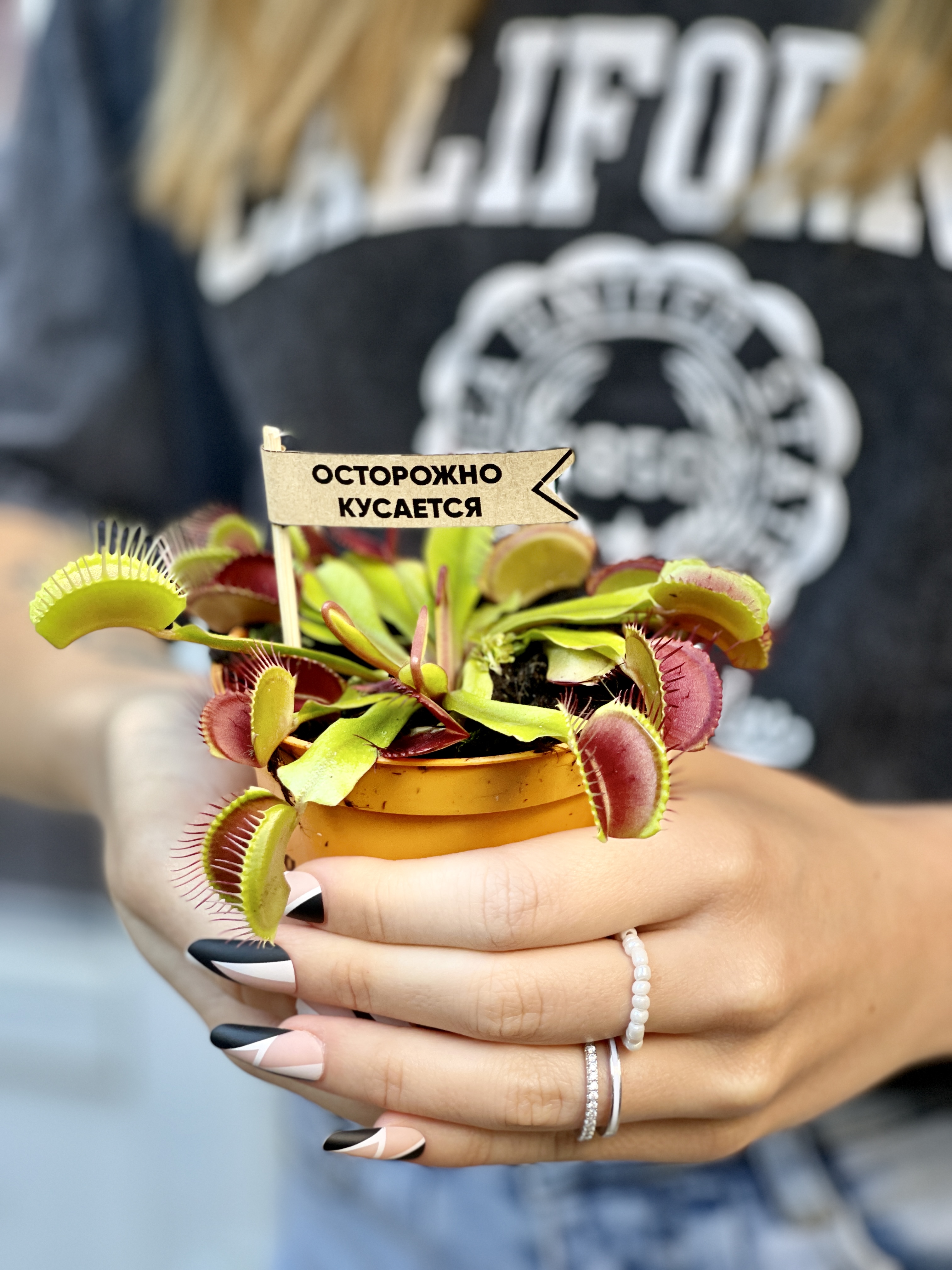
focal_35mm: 64
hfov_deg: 22.9
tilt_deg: -24.9
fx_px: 2347
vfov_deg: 30.3
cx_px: 476
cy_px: 635
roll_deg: +1.1
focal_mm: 7.5
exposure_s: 1/100
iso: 125
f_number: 2.2
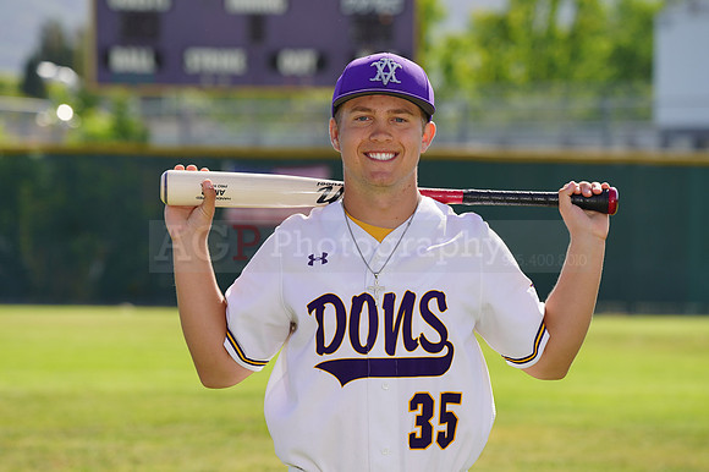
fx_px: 4566
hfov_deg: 8.9
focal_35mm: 232
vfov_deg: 5.9
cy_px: 236
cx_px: 354
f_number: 8
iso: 100
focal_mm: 232
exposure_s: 1/250
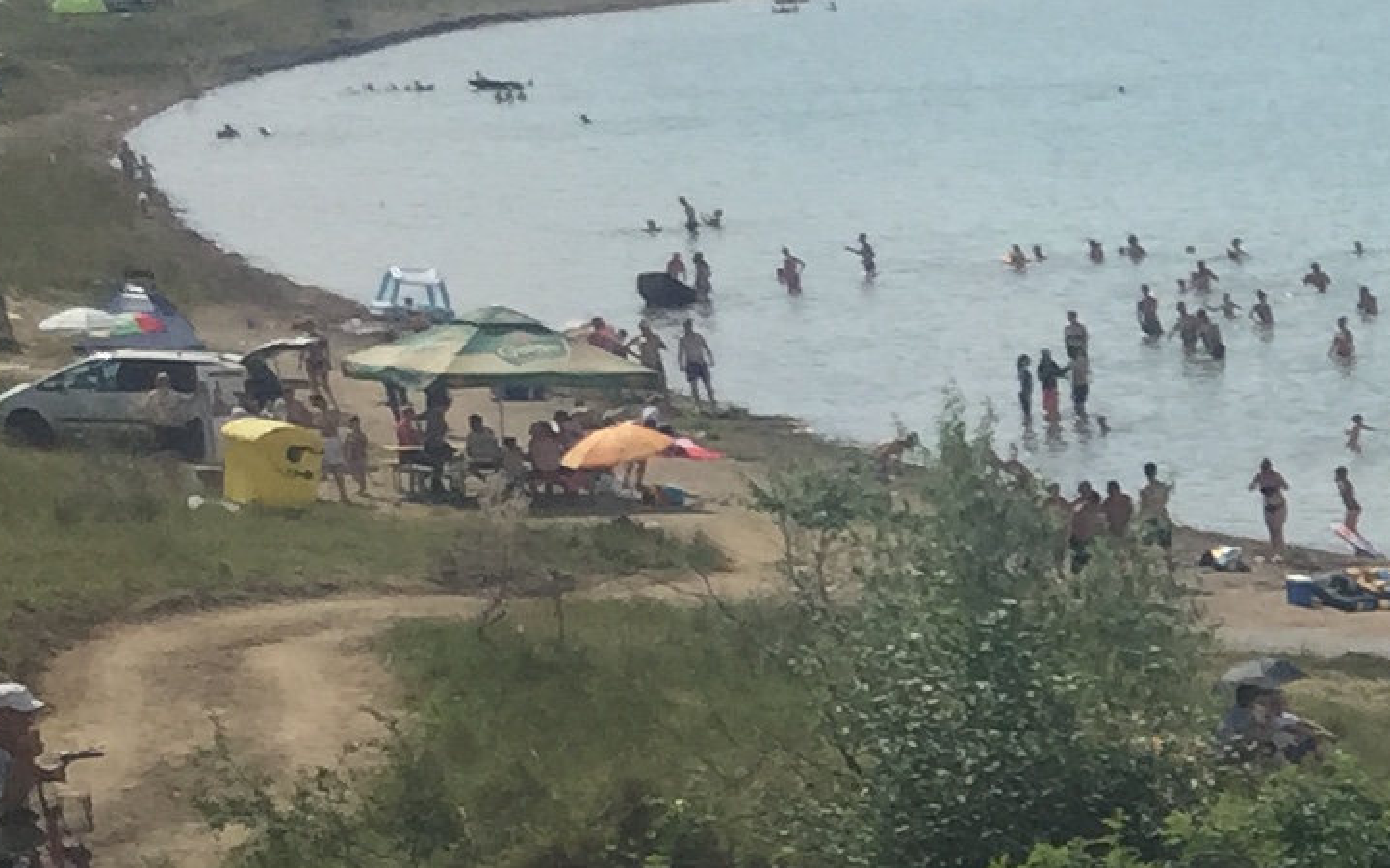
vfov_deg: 9.3
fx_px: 5265
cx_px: 2805
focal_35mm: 139
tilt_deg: -14.1
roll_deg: +0.2
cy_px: 1151
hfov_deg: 13.0
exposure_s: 1/3968
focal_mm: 4.15
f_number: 2.2
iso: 32
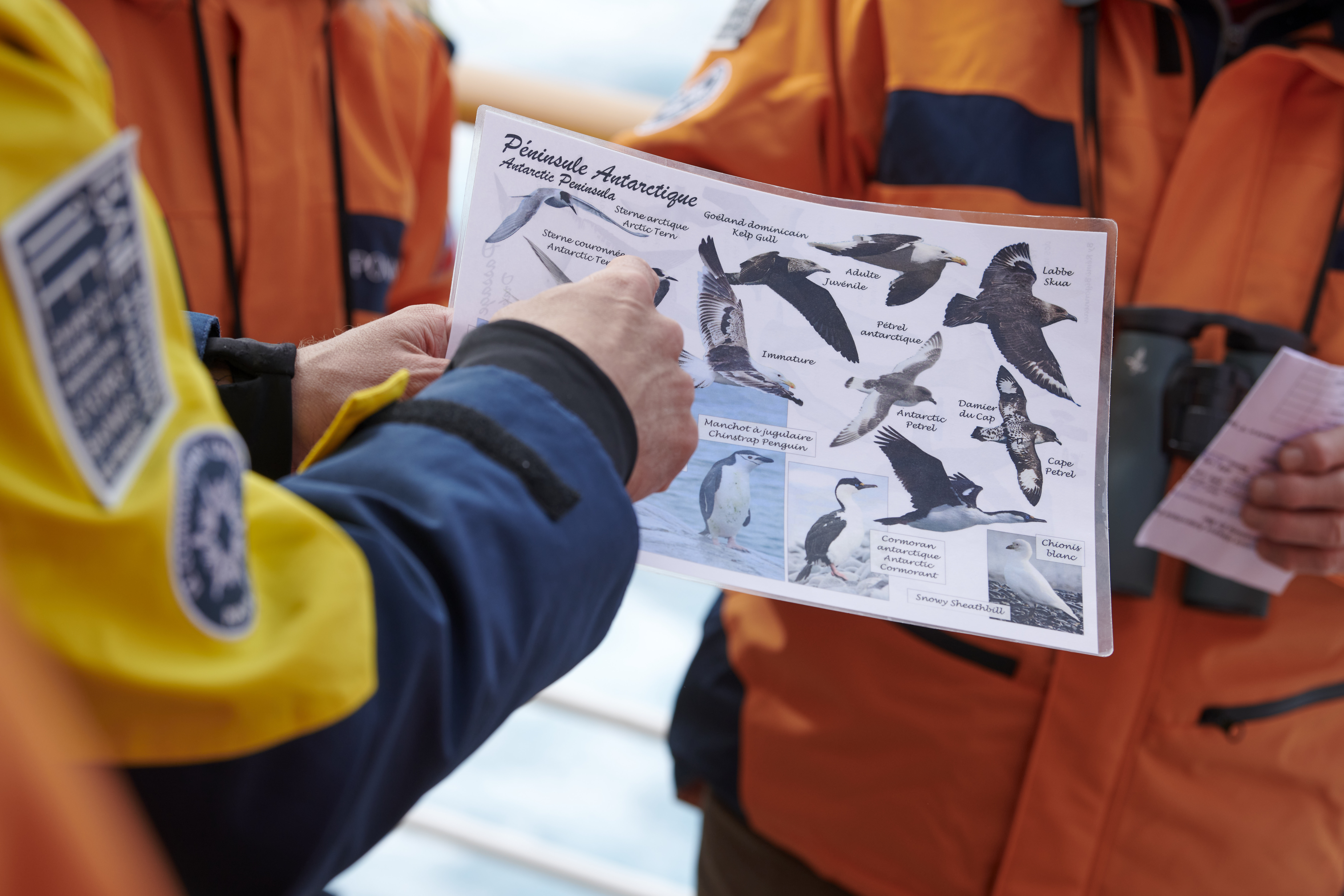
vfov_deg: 13.4
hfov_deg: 20.0
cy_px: 448
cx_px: 672
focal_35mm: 102
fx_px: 3808
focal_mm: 102
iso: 200
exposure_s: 1/750
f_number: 5.6
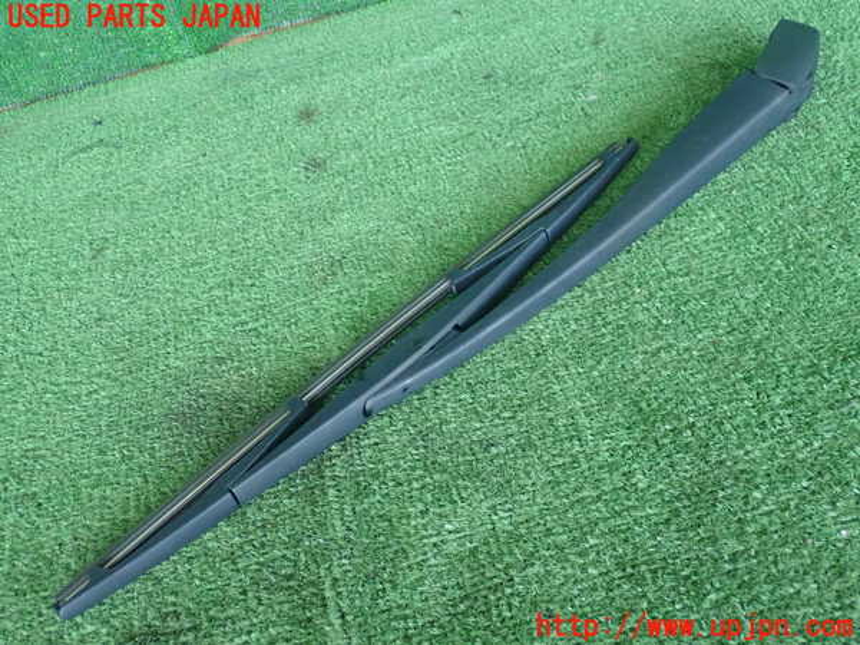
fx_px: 994
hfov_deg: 46.8
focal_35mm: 40
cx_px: 430
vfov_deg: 36.0
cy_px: 322
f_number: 2.8
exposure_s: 1/125
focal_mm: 7.34
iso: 800
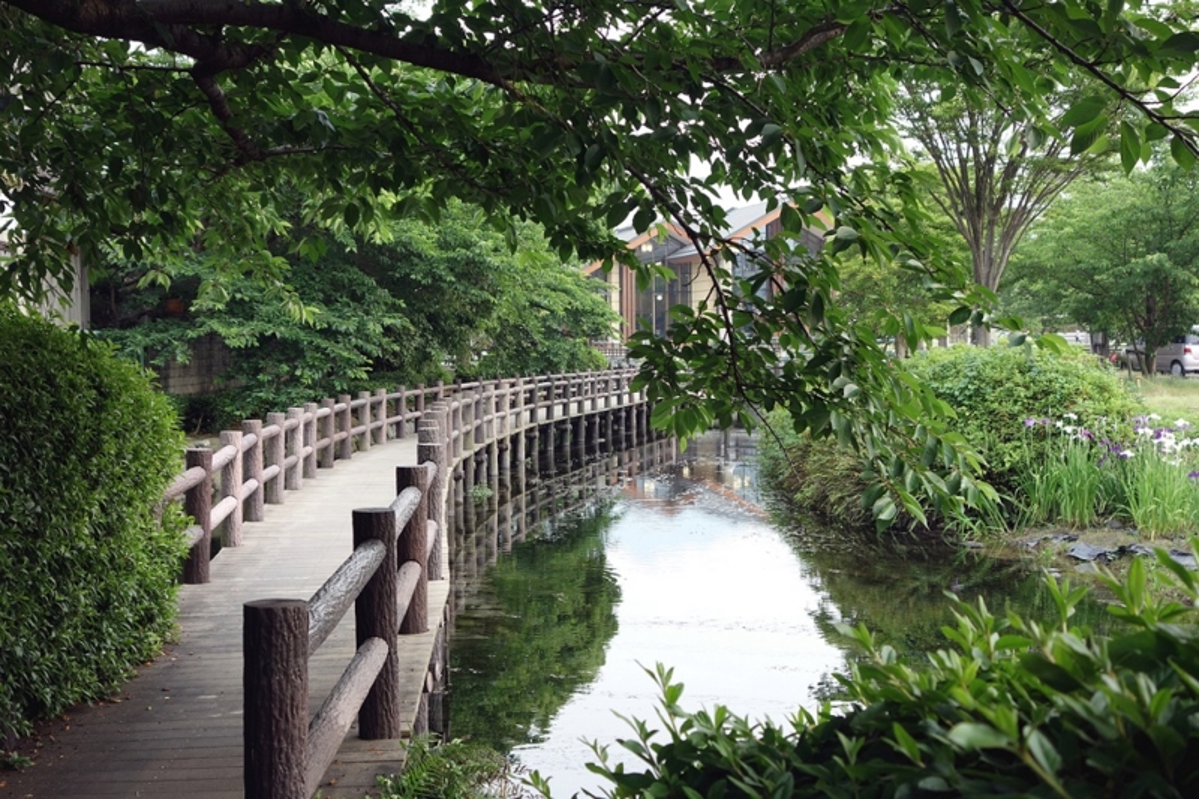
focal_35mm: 45
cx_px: 600
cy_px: 400
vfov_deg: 29.9
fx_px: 1498
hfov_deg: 43.6
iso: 125
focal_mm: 16.78
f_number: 3.5
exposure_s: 1/100
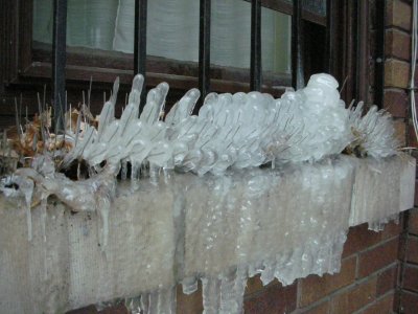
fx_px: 423
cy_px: 157
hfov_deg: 52.6
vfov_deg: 40.7
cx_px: 209
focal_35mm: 35
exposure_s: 1/63.2
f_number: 7.9
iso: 800
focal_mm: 5.8
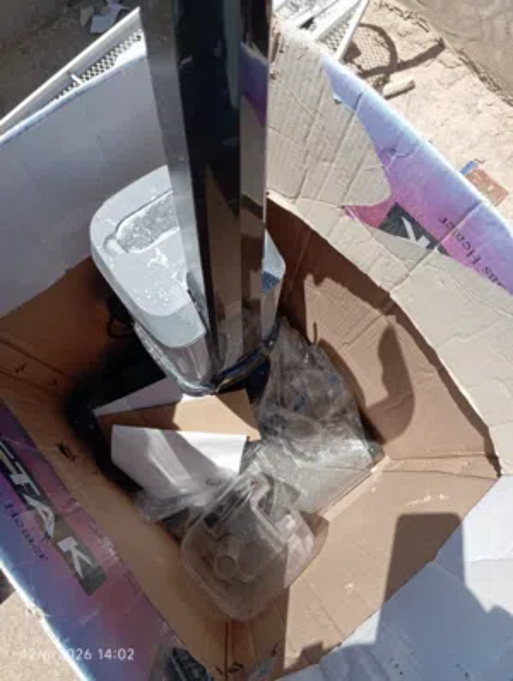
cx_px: 256
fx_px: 552
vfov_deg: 63.4
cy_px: 340
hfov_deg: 49.9
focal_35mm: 28
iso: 54
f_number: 1.8
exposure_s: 1/720
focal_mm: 4.22
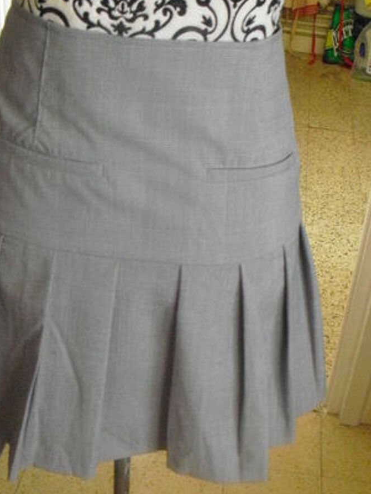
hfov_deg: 27.0
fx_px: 771
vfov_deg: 35.3
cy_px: 314
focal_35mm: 54
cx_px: 195
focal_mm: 6.3
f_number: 3.1
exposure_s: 1/60
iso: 800
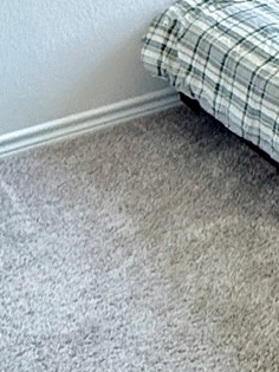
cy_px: -34
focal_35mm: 91
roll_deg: -0.8
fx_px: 979
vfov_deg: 20.6
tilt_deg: -16.2
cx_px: 417
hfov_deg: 15.1
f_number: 2.2
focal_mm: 2.22
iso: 500
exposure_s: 1/120
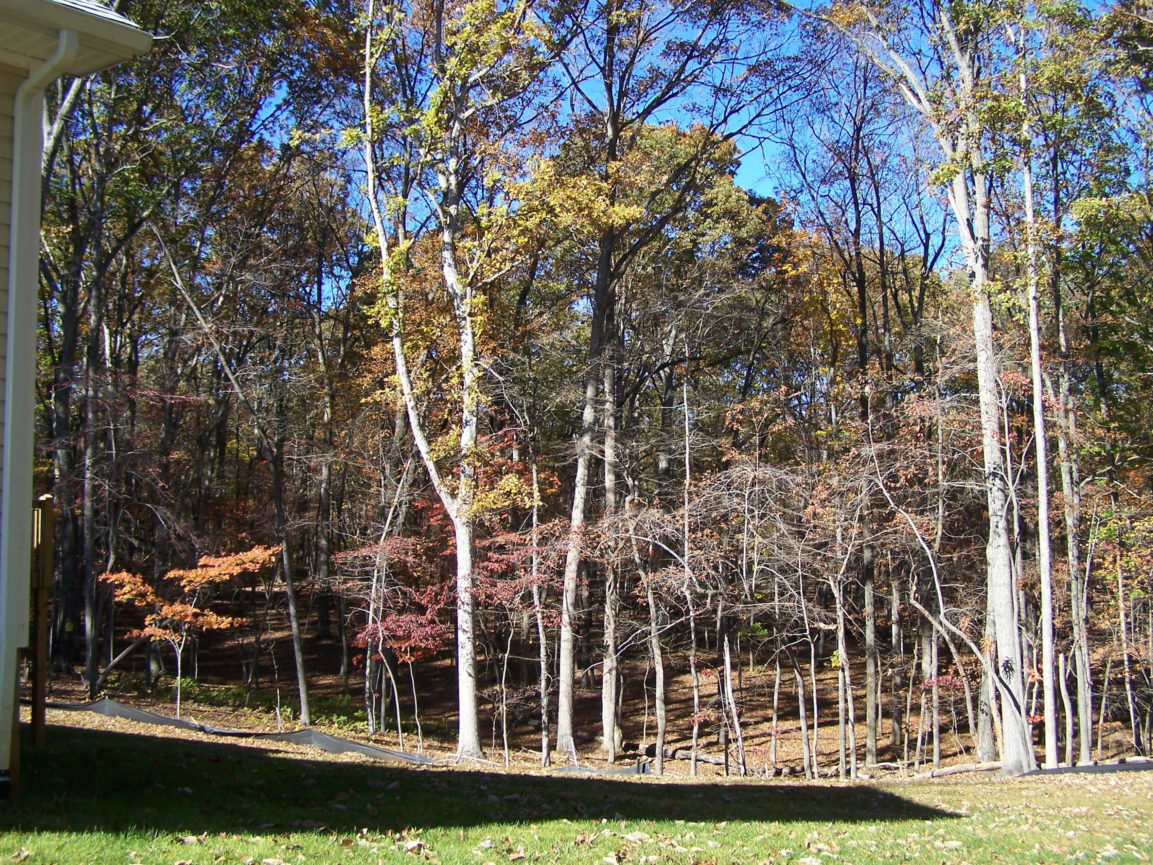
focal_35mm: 42
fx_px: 1399
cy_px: 394
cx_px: 602
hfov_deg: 44.8
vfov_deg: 34.3
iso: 64
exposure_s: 1/400
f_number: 2.8
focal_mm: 6.3
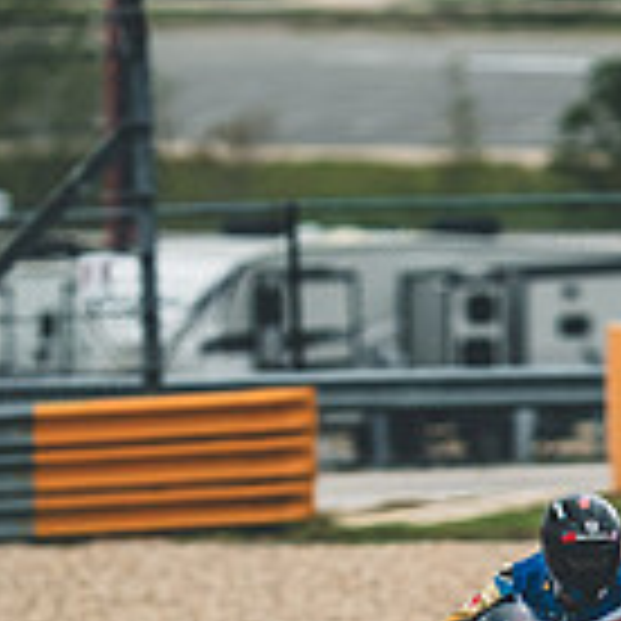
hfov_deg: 1.4
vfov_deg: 1.4
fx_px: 25228
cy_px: 985
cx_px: 432
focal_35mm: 1243
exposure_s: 1/1600
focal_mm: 200
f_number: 2
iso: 320
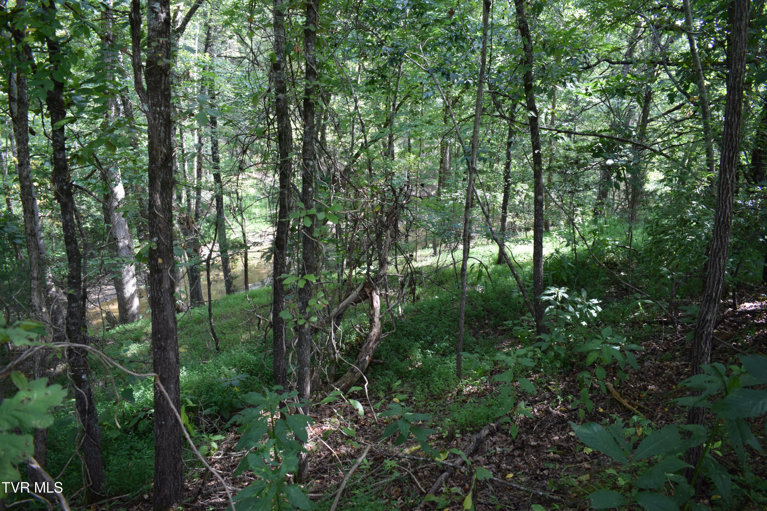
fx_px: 575
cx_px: 384
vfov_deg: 47.9
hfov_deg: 67.4
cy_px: 256
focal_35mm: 27
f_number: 5
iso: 400
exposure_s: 1/100
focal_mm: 18
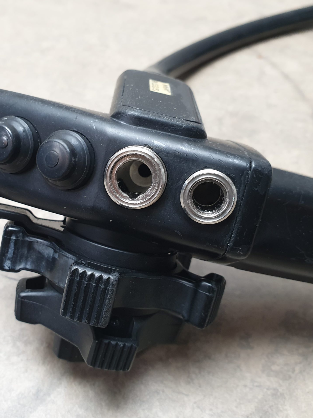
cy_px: 209
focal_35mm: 35
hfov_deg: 40.5
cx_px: 122
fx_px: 422
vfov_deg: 52.6
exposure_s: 1/50
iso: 200
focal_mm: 4.3
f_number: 2.4
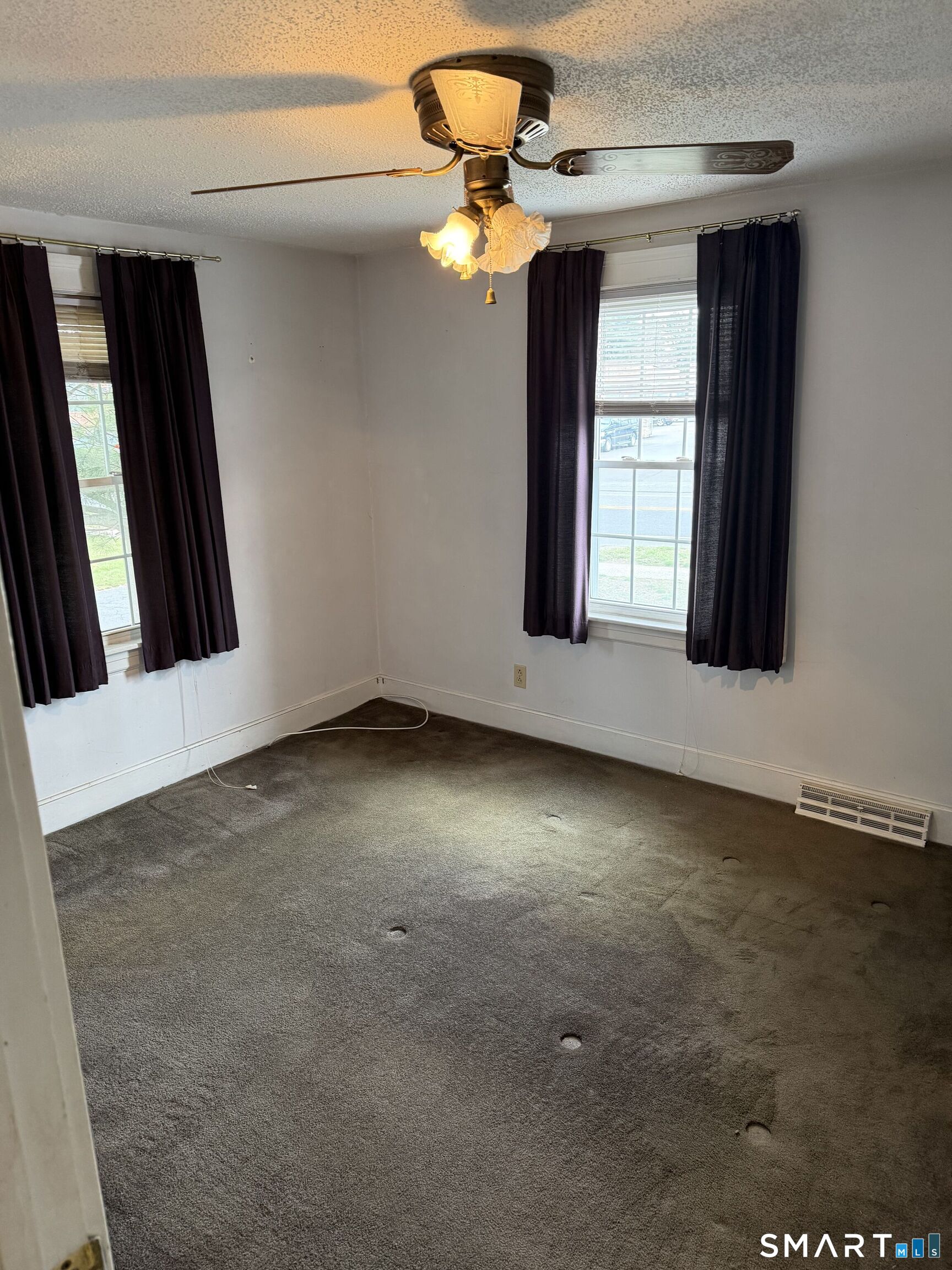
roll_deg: +2.3
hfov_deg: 56.8
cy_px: 635
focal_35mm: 24
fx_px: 880
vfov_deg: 71.6
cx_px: 476
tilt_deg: -14.3
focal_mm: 6.76
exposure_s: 1/60
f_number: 1.78
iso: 400
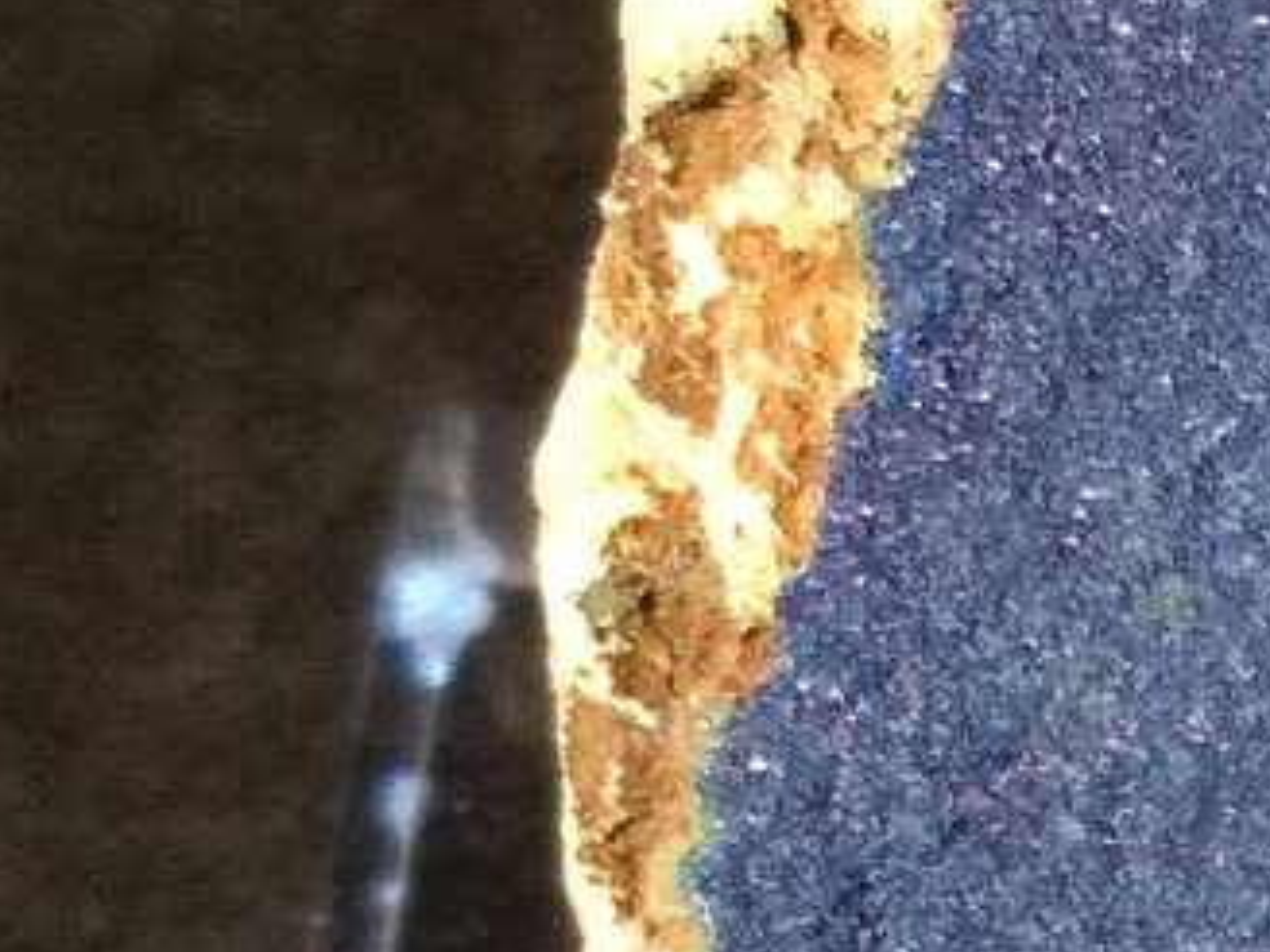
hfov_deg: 13.4
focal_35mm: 127
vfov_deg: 11.5
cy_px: 1122
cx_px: 2532
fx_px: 4659
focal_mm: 3.54
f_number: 2
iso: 304
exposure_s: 1/33.3
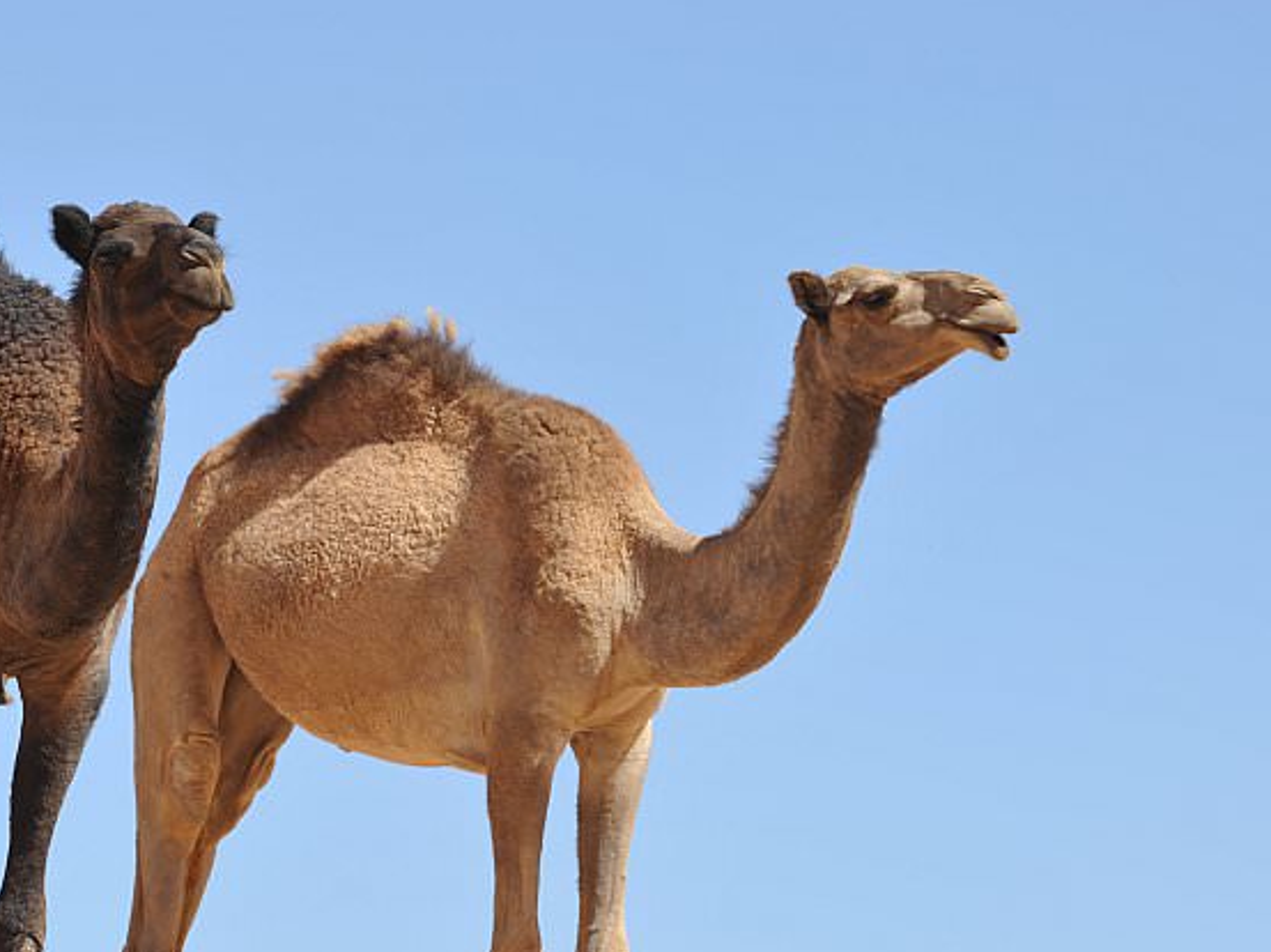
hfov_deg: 6.3
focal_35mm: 313
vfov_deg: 4.7
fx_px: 11485
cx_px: 395
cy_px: 663
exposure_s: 1/320
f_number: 9
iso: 200
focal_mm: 200
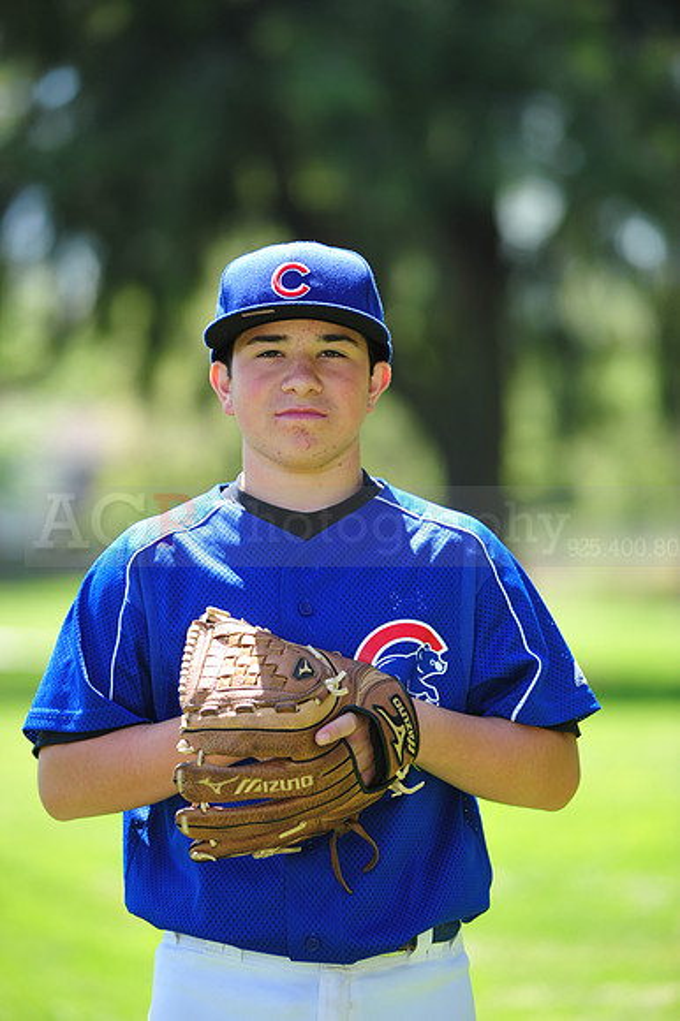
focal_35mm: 200
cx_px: 340
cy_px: 510
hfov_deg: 6.9
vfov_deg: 10.3
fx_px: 5673
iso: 200
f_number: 4.5
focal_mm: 200
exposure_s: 1/320
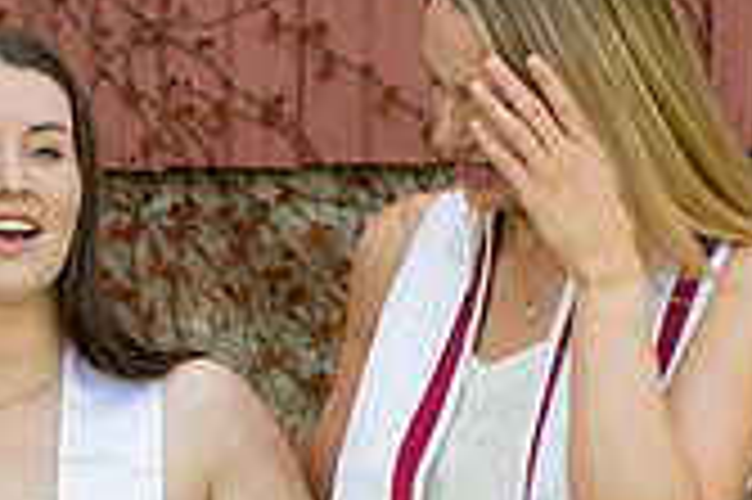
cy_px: 345
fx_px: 14712
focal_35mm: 705
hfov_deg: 2.9
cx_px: -185
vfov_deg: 1.9
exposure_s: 1/250
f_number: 2.8
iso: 100
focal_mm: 135
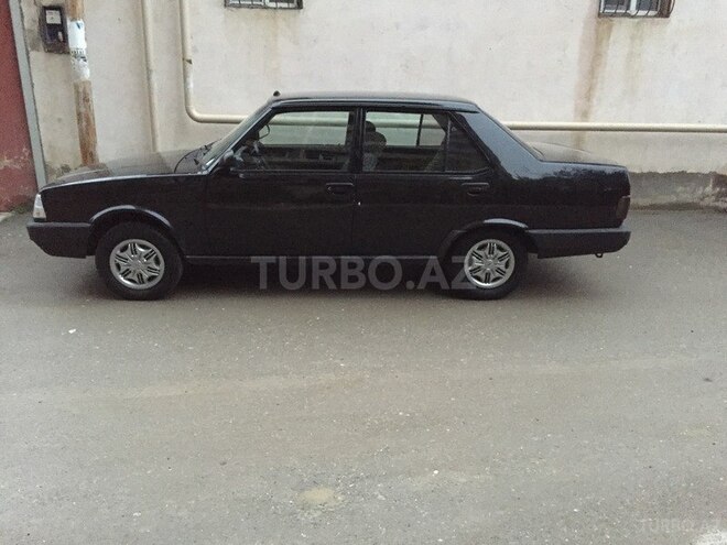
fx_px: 609
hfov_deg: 61.7
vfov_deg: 48.2
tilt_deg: -17.7
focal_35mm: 29
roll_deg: -2.1
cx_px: 364
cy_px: 272
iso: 1250
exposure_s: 1/17
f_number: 2.2
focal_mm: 4.15
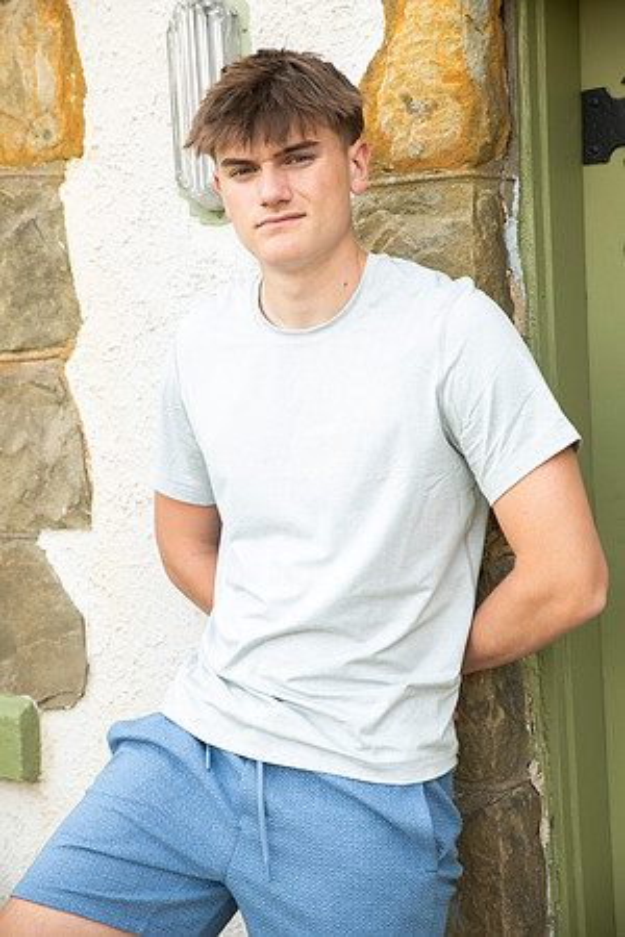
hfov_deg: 21.9
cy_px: 468
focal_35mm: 62
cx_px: 312
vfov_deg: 32.4
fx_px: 1614
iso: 320
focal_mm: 62
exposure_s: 1/160
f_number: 5.6
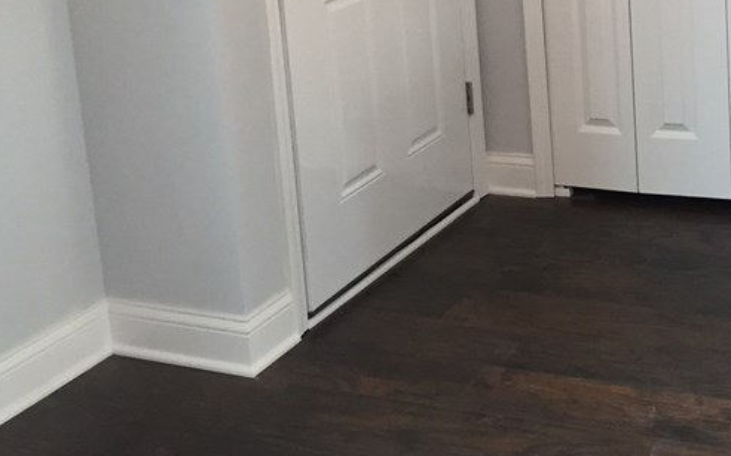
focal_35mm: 64
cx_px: 657
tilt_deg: -11.7
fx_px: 1274
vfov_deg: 19.6
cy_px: -21
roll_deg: +1.5
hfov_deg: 30.6
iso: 100
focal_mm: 4.15
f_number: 2.2
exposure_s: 1/30
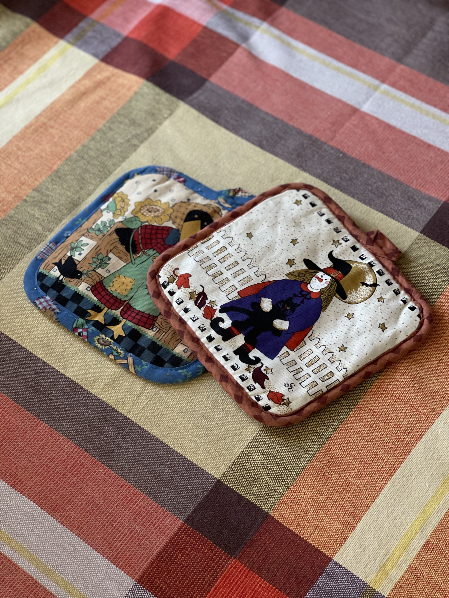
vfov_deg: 30.3
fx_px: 1107
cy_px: 299
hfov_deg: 22.9
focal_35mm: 64
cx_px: 224
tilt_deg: -54.2
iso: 250
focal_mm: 7.5
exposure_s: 1/63
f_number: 2.2
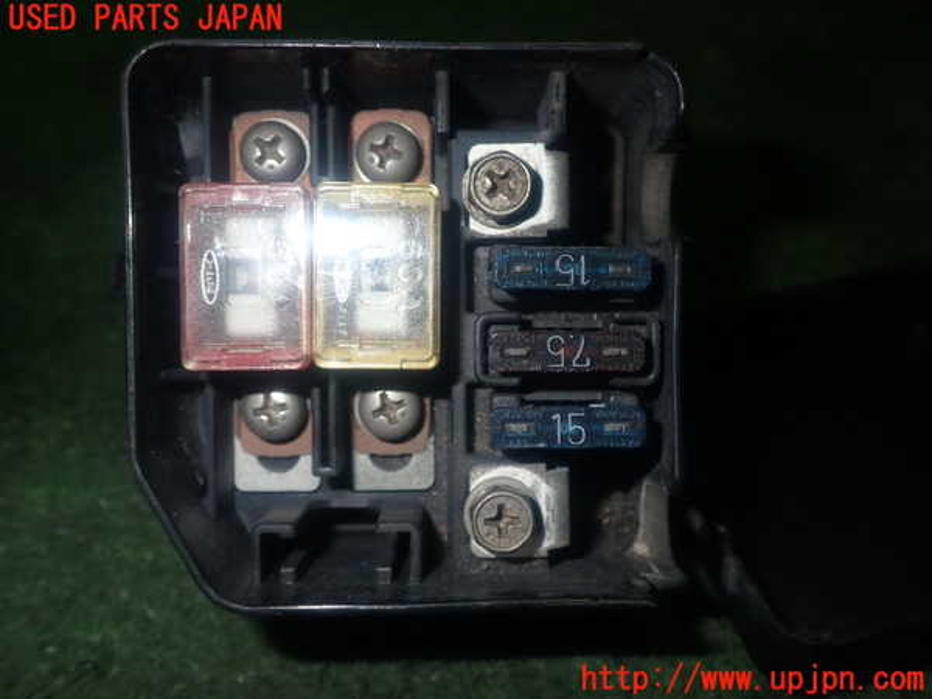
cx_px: 466
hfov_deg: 51.4
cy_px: 350
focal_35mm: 36
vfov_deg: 39.7
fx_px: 969
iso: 200
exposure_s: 1/40
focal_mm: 6.37
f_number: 7.1
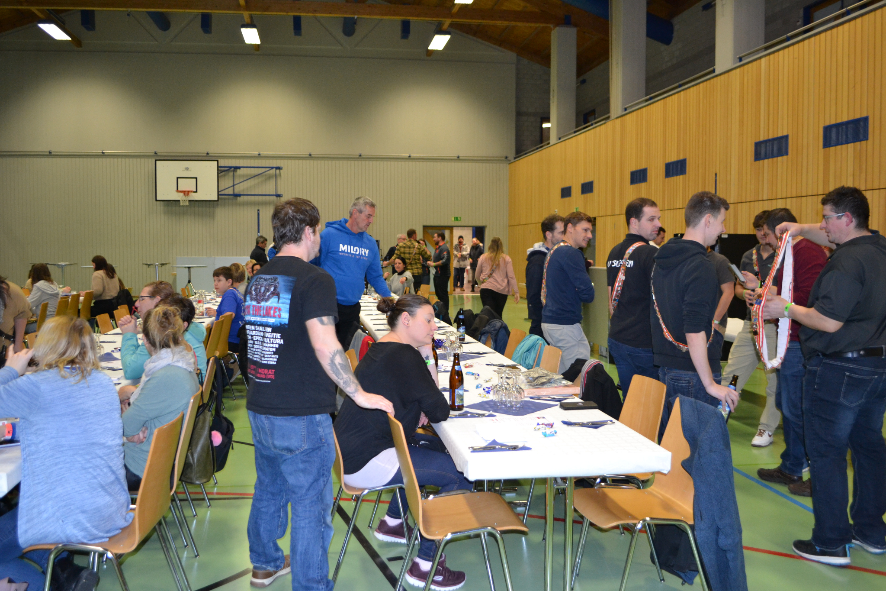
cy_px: 296
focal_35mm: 33
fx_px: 812
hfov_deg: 57.2
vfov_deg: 40.0
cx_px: 443
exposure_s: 1/60
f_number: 3.8
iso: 1250
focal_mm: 22
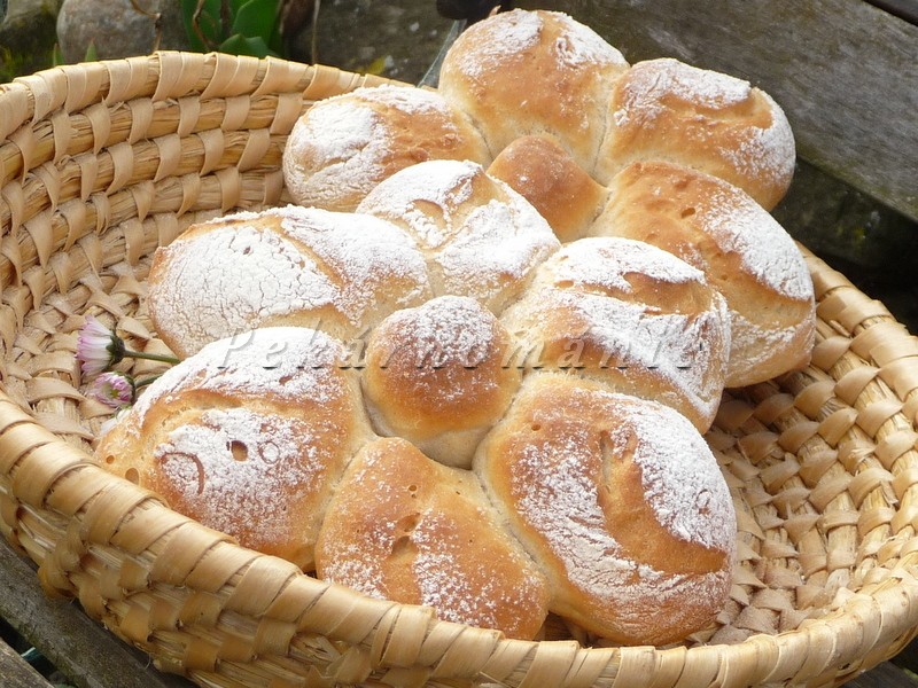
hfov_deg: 31.7
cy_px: 344
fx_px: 1618
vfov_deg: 24.0
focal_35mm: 61
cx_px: 459
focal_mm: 7.6
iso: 100
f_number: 4.1
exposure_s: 1/125
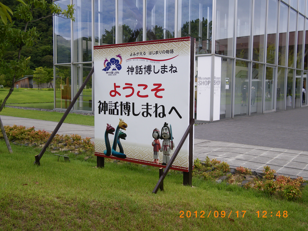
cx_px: 147
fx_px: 329
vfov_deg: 38.7
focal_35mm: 37
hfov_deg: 50.1
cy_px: 115
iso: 64
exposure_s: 1/400
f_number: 2.8
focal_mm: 5.8
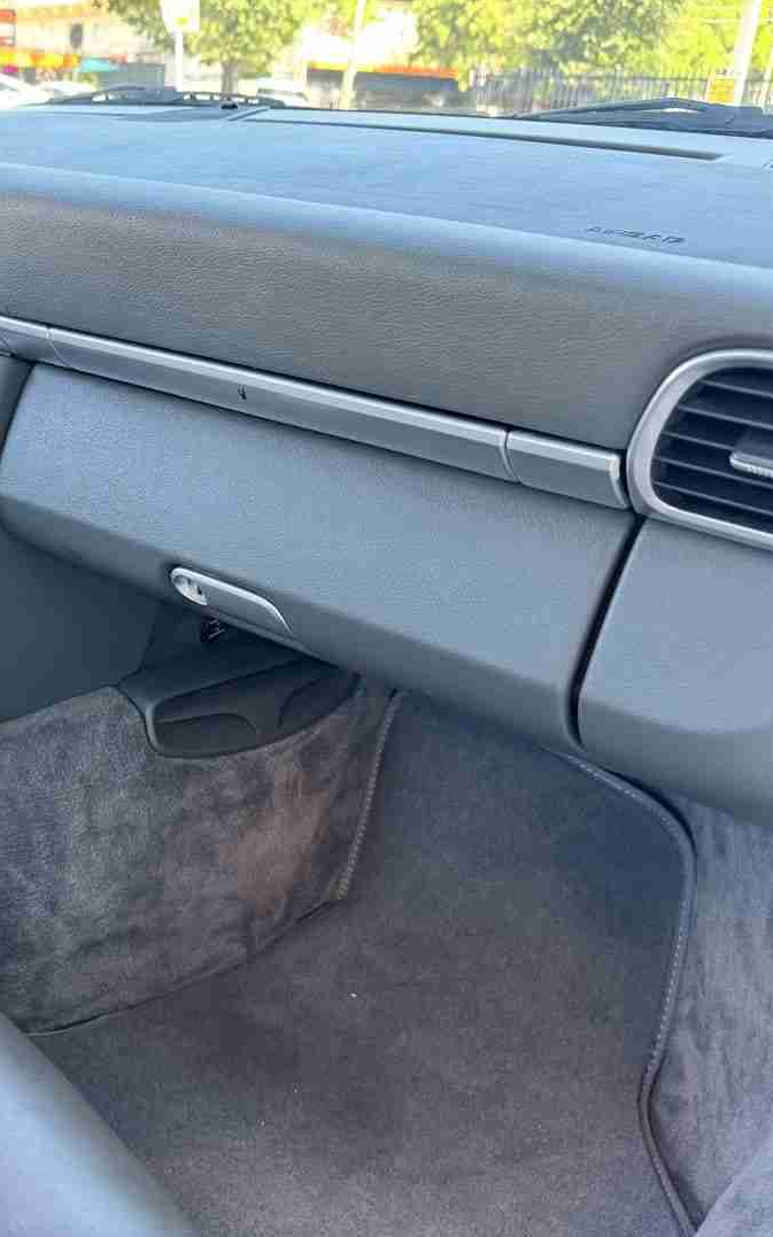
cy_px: 619
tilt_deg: -23.2
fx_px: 1146
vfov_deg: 56.7
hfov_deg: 35.3
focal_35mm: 34
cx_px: 91
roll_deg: -2.6
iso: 160
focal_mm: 6.76
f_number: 1.78
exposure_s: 1/121
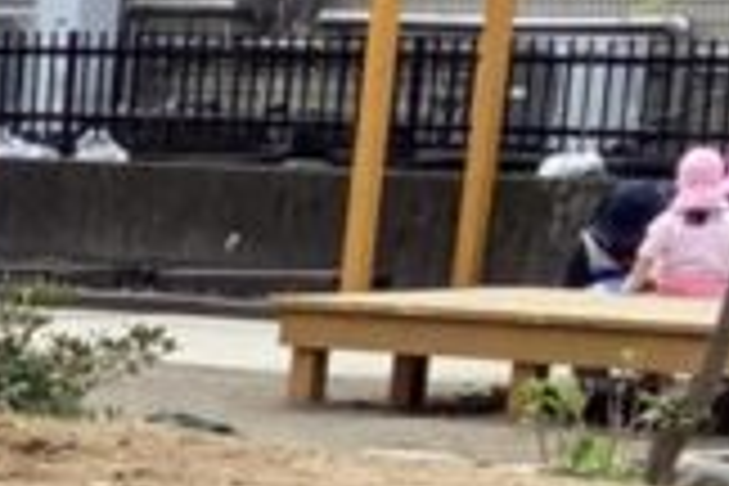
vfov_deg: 5.4
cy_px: 1557
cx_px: -1539
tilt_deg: -18.8
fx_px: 4839
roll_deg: -0.9
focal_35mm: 239
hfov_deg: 7.5
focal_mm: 3.3
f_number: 2.4
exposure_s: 1/460
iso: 25
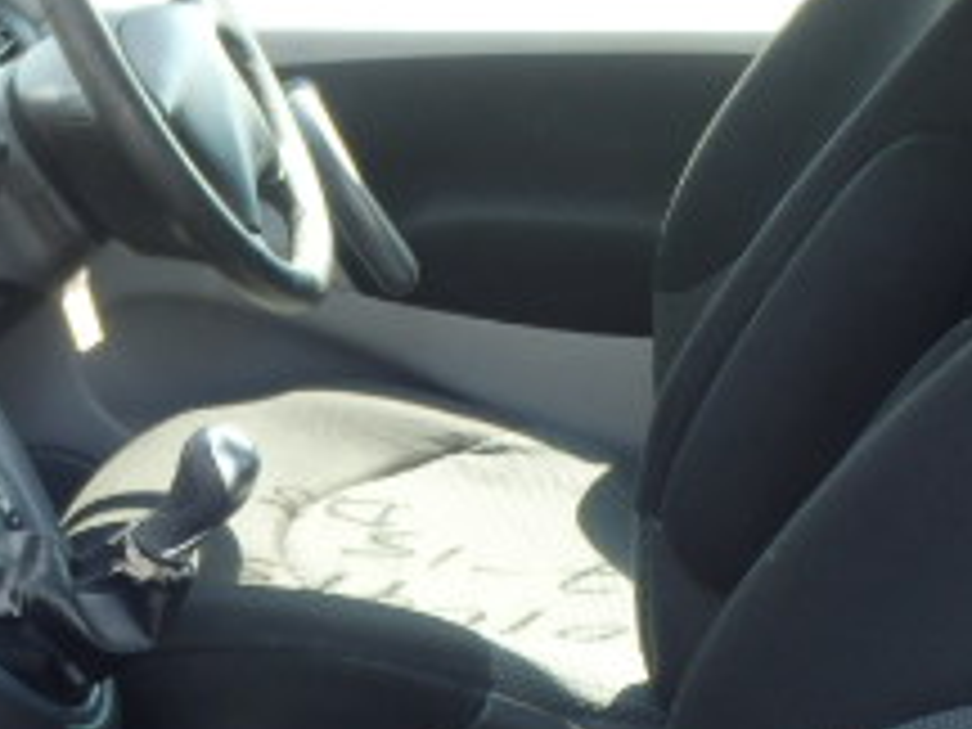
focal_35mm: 83
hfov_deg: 23.4
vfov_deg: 17.1
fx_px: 2331
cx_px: 270
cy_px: 832
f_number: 3.9
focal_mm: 5
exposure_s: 1/60
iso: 125
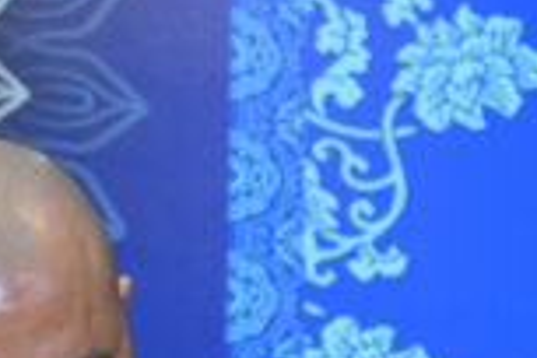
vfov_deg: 6.4
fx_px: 2953
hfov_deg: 9.7
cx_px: 1076
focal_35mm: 198
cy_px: 1039
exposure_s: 1/100
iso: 800
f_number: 4
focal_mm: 31
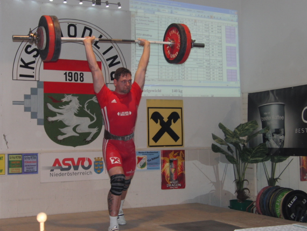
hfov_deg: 34.9
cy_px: 120
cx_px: 138
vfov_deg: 26.6
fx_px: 488
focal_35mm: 55
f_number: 3.3
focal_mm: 8.7
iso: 100
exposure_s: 1/60
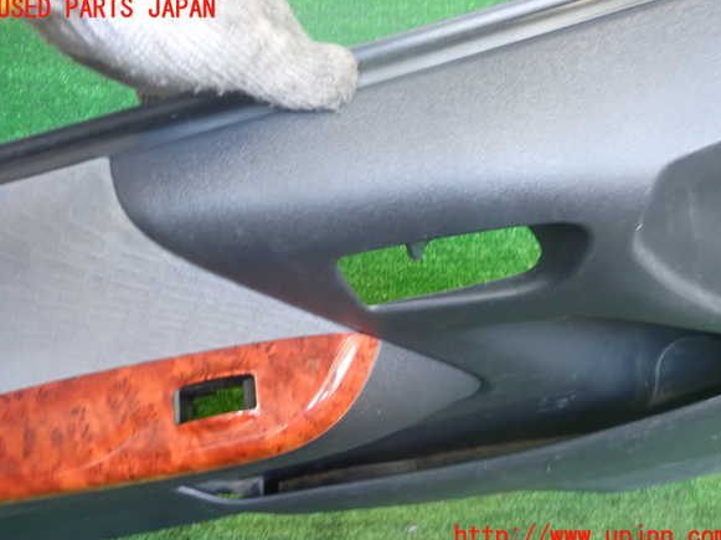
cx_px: 362
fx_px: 645
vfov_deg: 45.4
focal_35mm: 31
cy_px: 273
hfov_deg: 58.4
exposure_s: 1/30
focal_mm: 5.4
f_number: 2.3
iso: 250
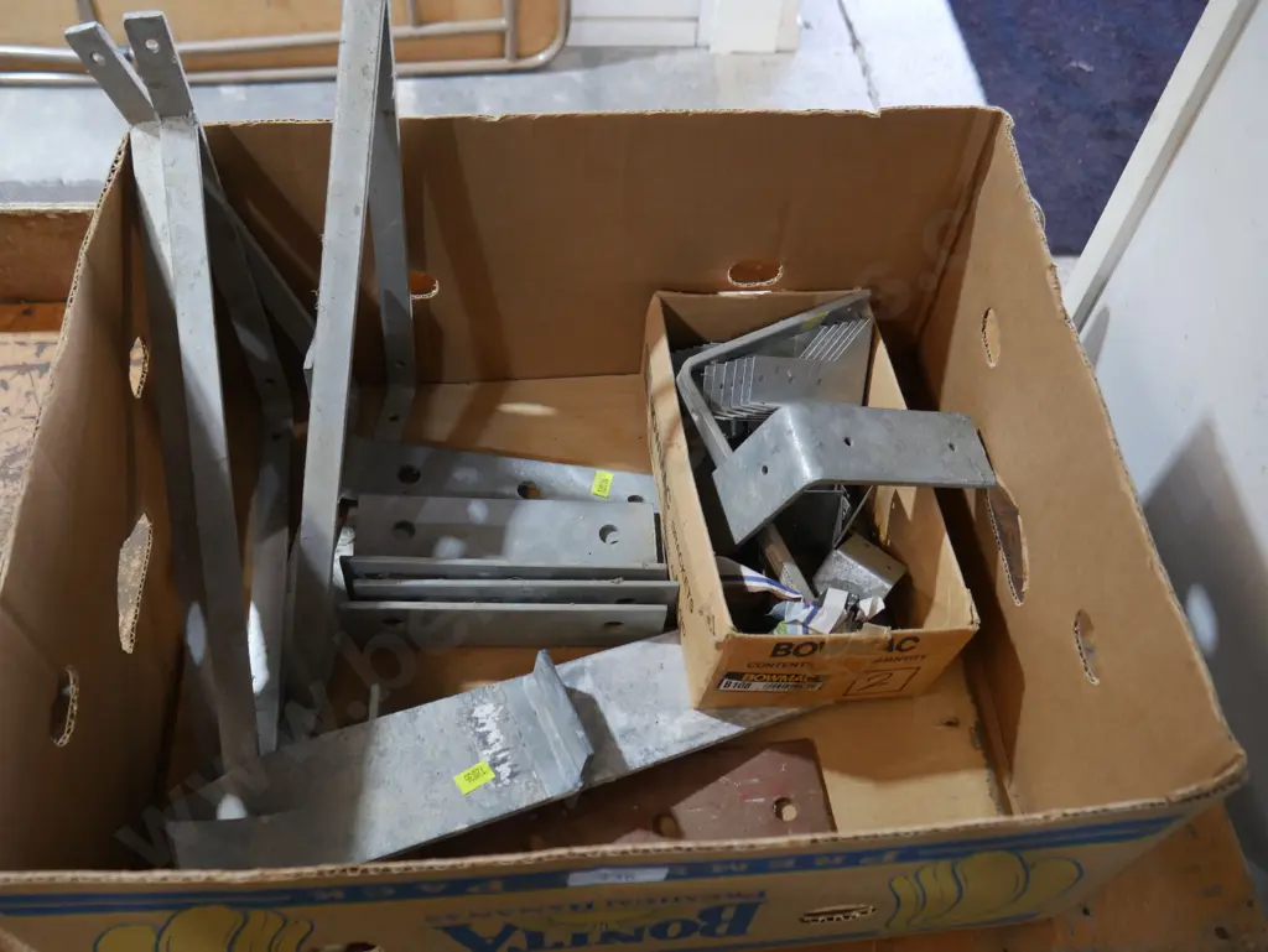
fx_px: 1099
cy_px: 476
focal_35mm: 30
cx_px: 634
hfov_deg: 59.9
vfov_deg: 46.8
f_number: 3.6
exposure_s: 1/60
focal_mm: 15
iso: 800
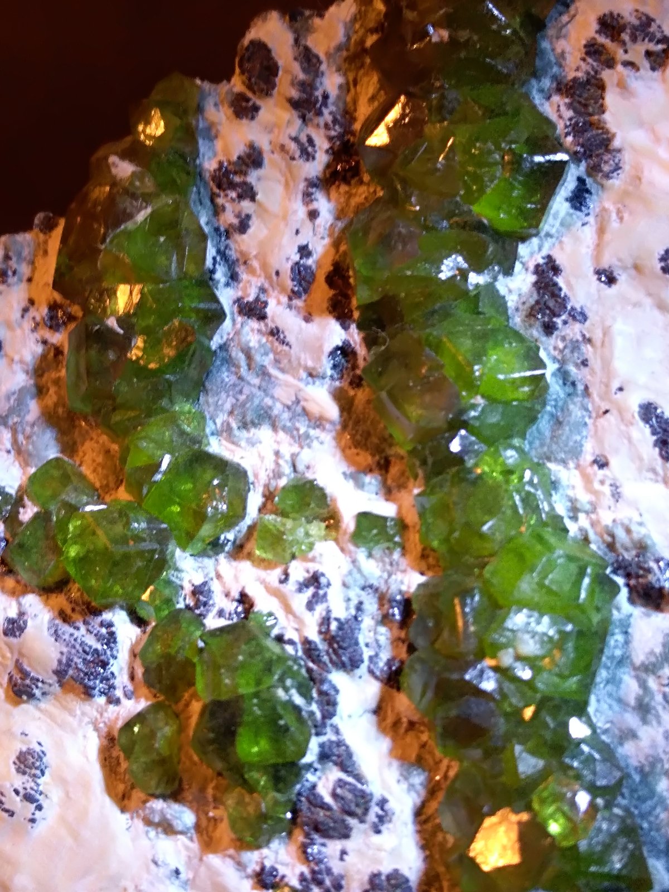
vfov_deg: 67.3
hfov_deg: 53.1
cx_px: 334
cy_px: 446
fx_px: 670
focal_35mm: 26
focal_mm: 3.54
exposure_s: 1/30
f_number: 2
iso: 236
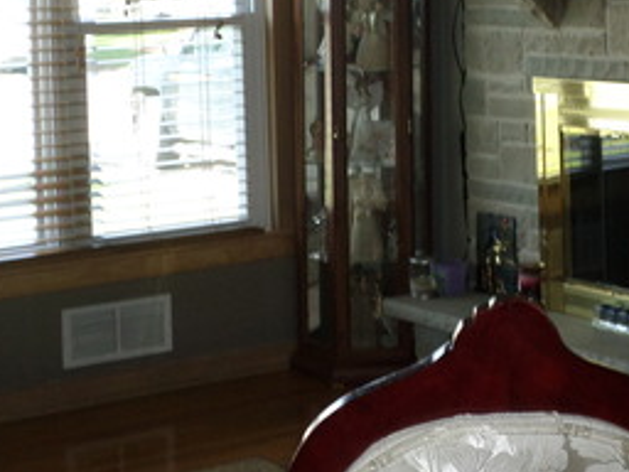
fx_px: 1635
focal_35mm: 90
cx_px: 494
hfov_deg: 21.5
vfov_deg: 16.2
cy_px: 42
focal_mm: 6.5
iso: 120
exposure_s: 1/45
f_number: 3
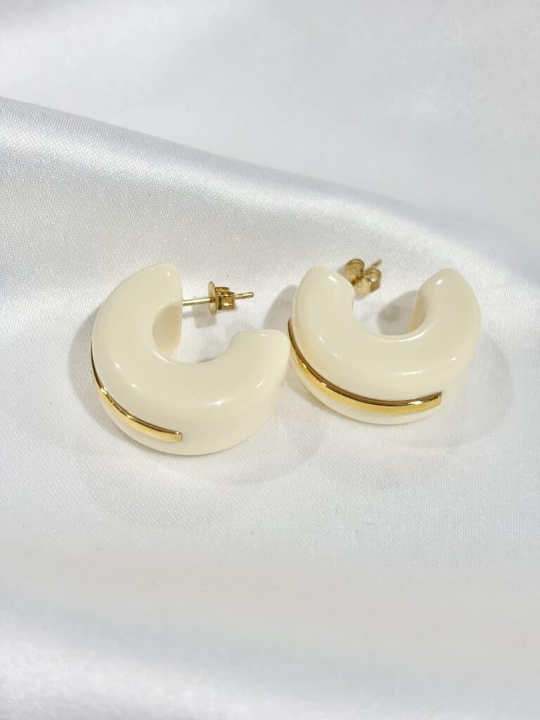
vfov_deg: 36.8
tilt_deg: -40.8
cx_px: 270
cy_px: 360
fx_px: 1082
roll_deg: +2.1
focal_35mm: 52
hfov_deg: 28.0
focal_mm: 5.96
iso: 32
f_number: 1.6
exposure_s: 1/361
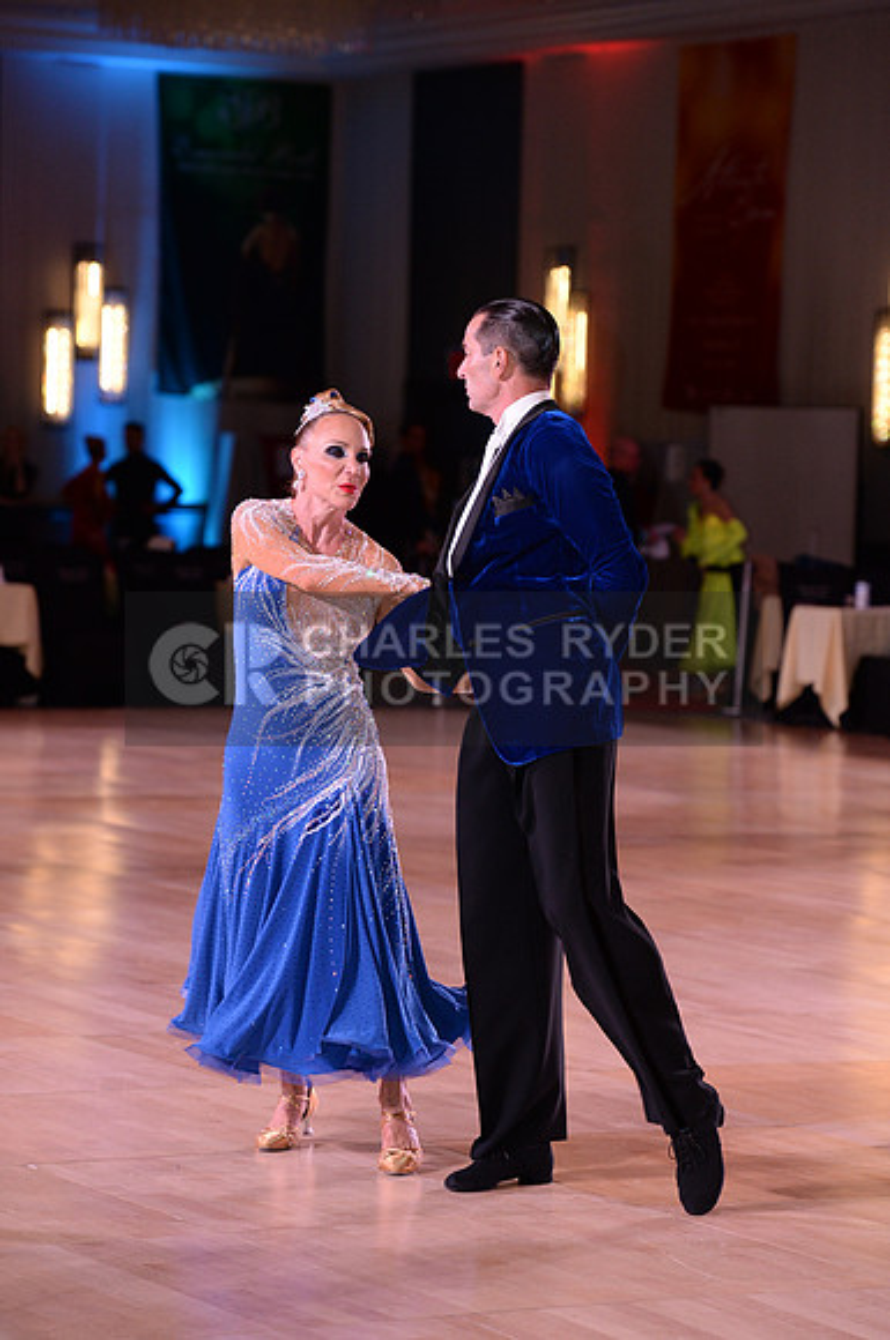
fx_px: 4649
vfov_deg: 16.4
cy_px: 670
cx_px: 445
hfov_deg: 10.9
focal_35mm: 125
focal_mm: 125
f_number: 4.5
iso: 2000
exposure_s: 1/250
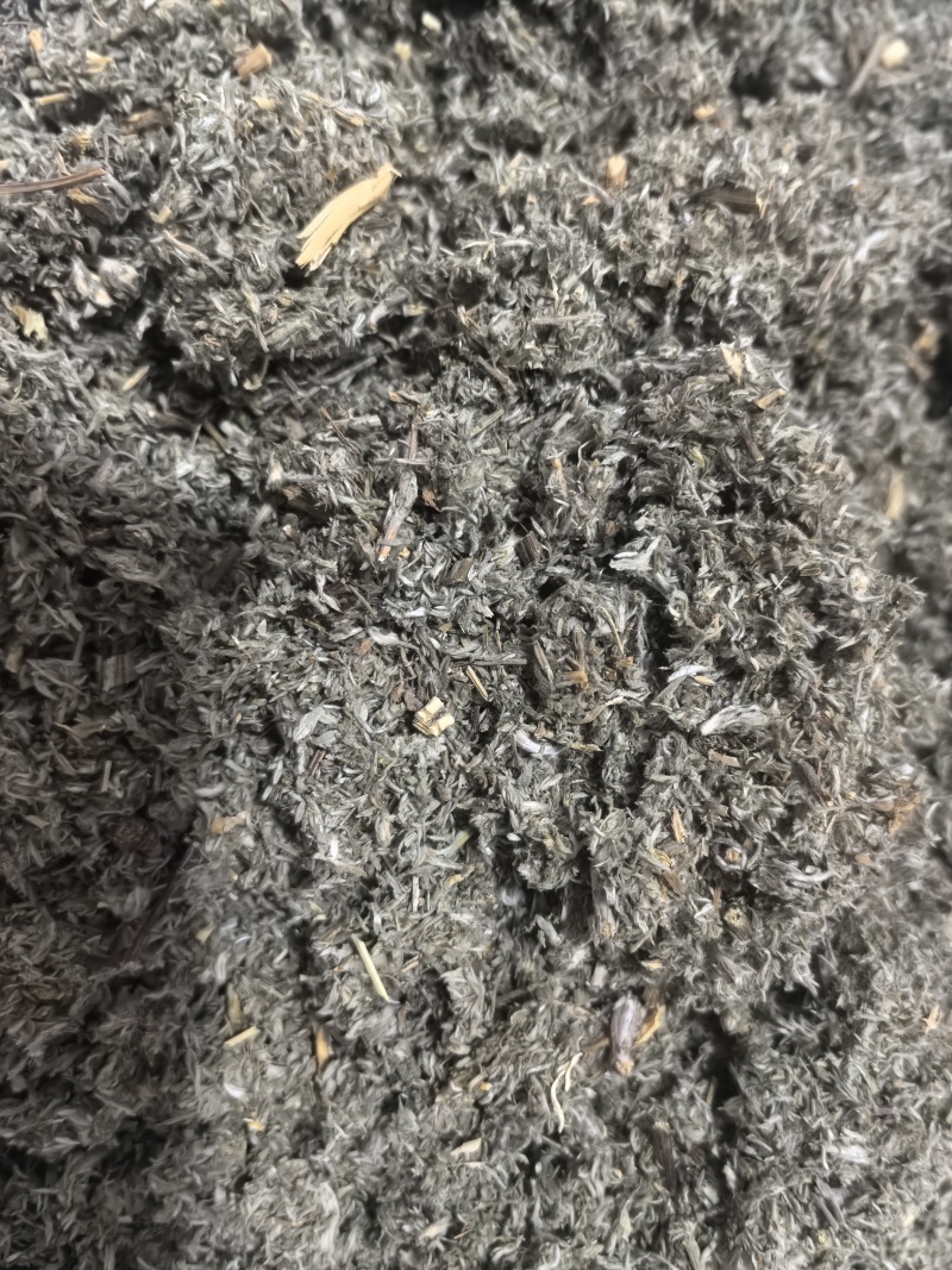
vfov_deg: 65.3
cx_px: 476
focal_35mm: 27
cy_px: 635
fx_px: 990
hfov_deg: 51.3
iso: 1000
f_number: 2
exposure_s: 1/100
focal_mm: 5.75
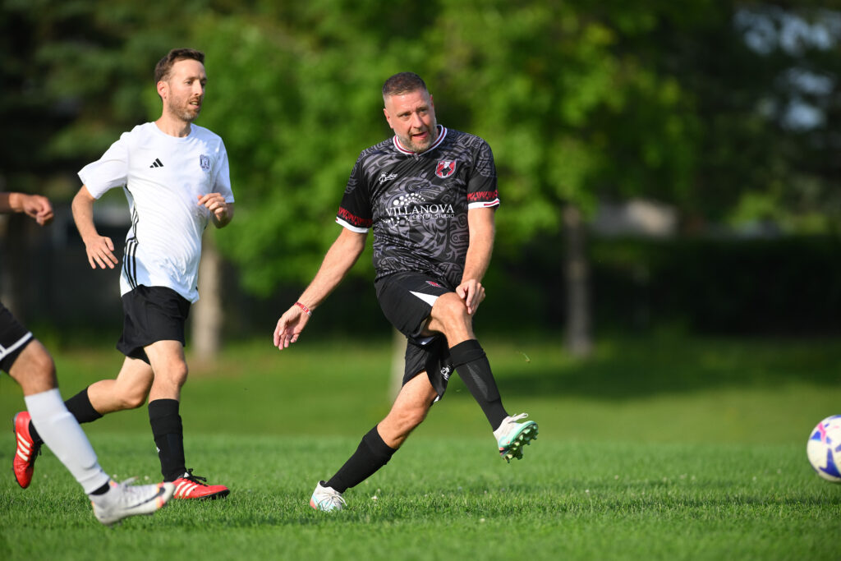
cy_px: 280
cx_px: 420
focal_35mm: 300
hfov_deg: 6.9
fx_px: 7009
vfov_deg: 4.6
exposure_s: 1/3200
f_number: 3.5
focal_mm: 300
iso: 320
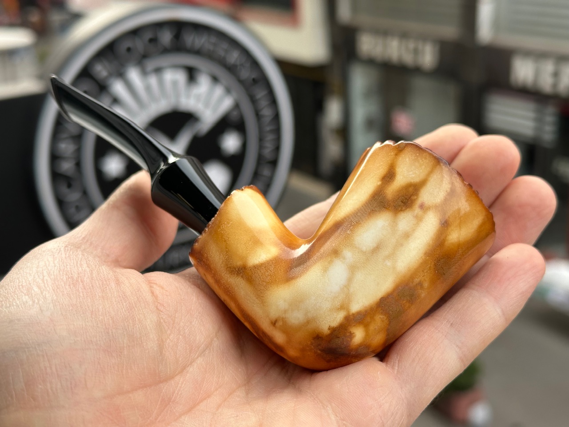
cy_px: 214
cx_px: 284
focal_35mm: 48
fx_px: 789
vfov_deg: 30.3
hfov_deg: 39.7
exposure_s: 1/642
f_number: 1.78
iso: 64
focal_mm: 6.86
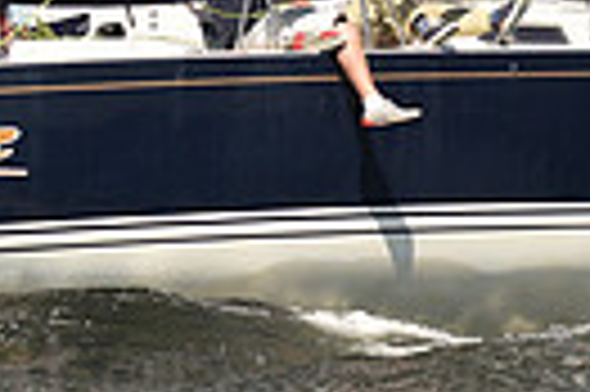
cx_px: 437
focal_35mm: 310
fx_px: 5074
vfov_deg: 4.4
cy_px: 124
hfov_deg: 6.6
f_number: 5
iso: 250
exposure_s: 1/800
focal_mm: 70
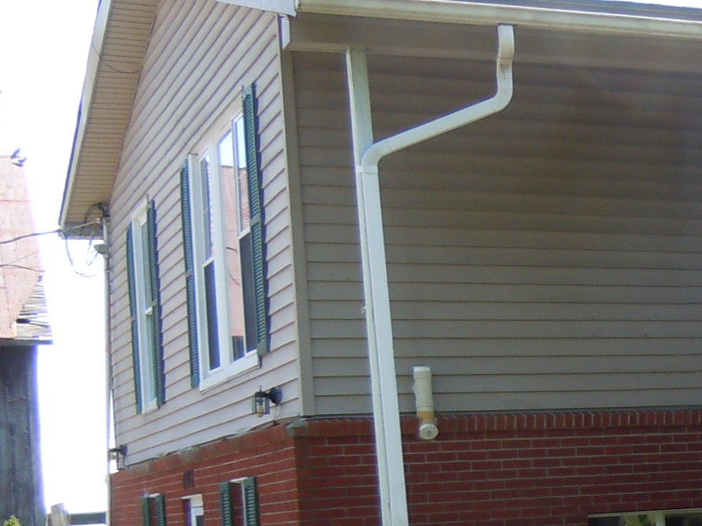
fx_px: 1724
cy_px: 484
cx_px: 947
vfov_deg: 17.1
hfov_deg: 20.7
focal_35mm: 85
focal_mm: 5.4
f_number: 3.5
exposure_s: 1/200
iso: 100
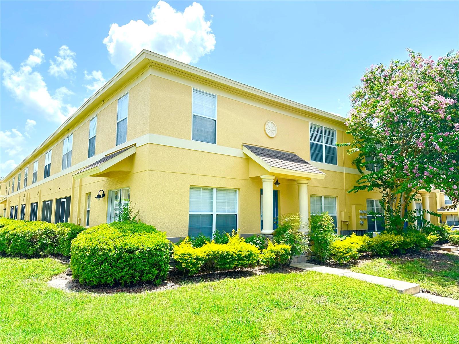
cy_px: 172
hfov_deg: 71.6
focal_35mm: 24
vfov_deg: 56.8
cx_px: 230
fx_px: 318
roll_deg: -0.6
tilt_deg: +7.2
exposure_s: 1/1256
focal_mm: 6.86
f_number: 1.78
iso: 80
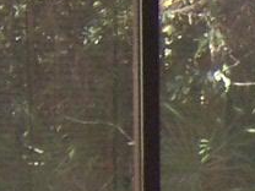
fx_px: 1812
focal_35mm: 246
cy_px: 386
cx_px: 613
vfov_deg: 5.9
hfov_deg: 7.5
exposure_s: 1/60
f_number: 2.8
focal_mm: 5.5
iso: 140
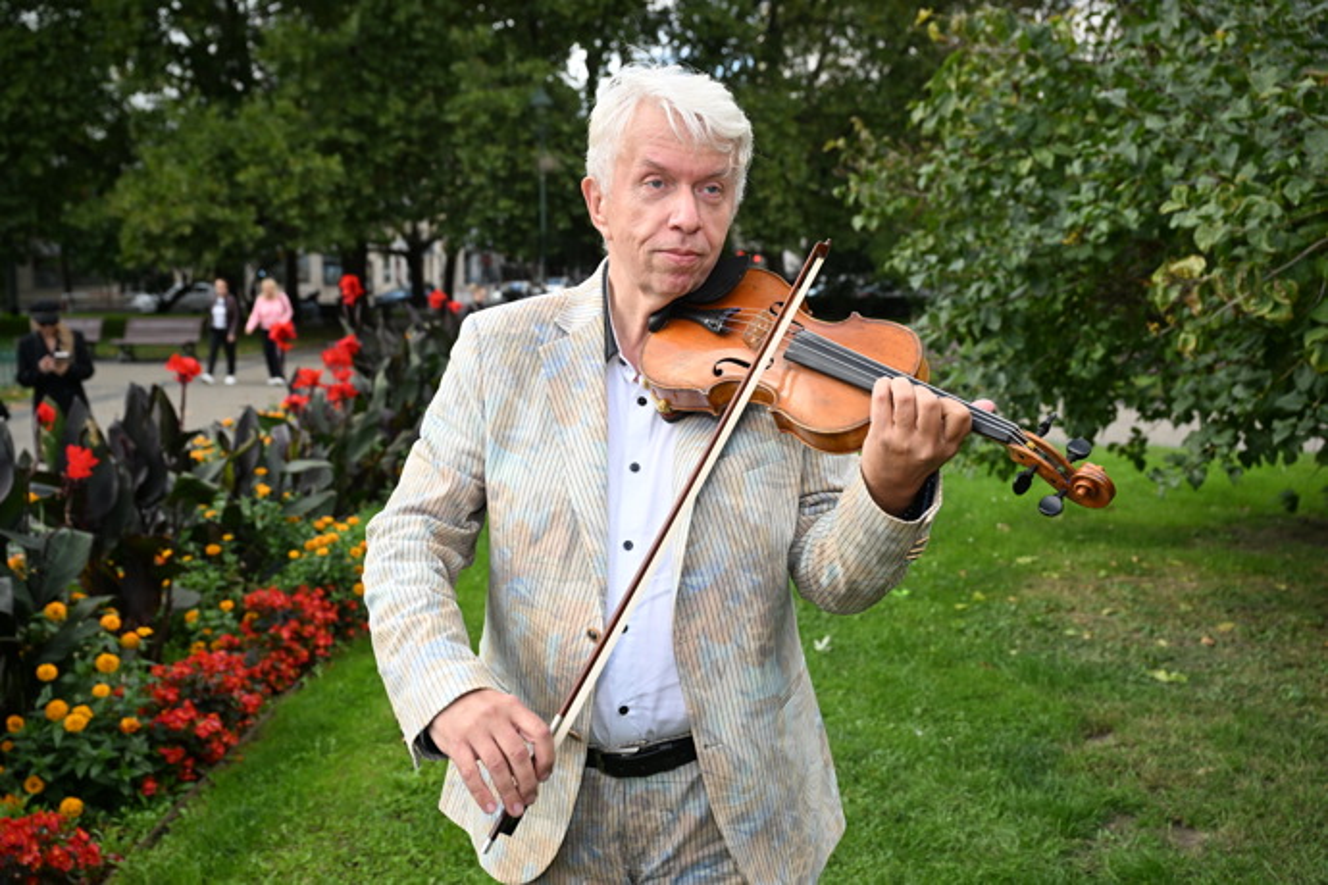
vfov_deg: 37.9
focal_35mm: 35
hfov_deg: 54.4
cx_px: 664
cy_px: 442
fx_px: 1291
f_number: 4.5
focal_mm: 35
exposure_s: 1/400
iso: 250
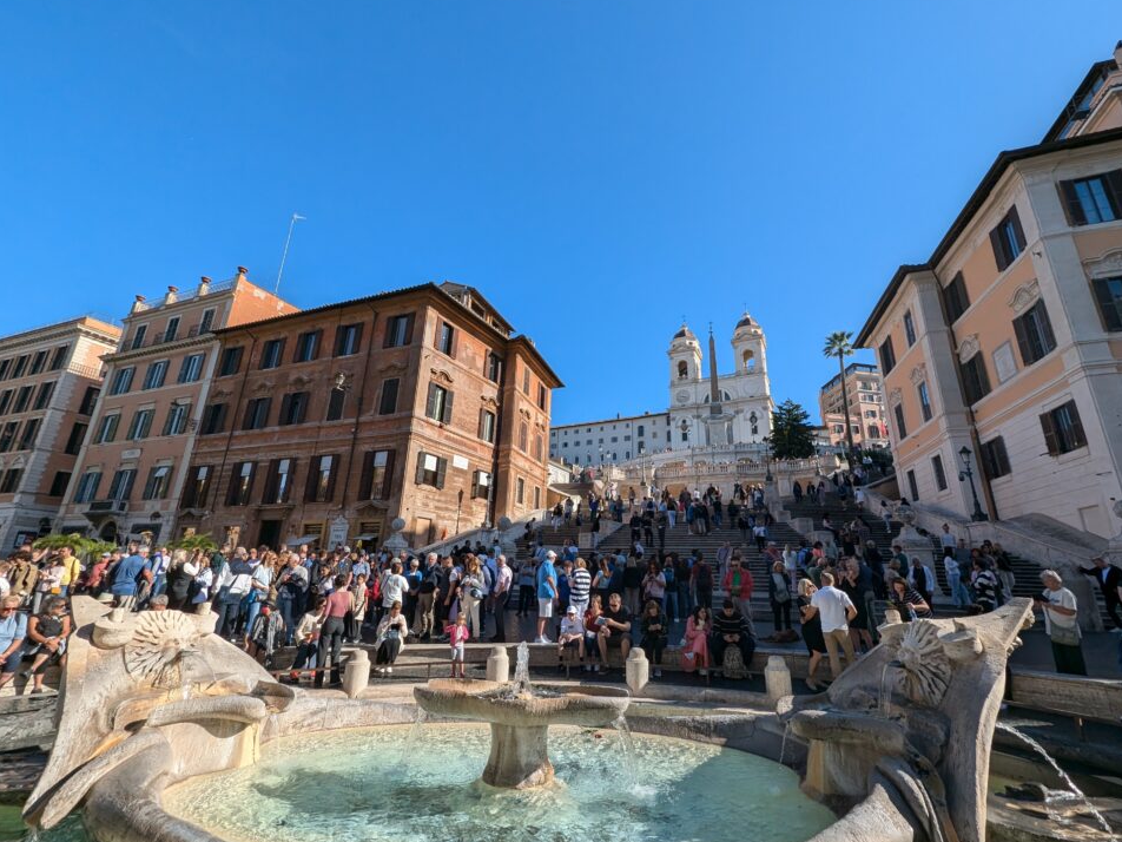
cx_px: 580
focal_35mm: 14
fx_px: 454
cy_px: 418
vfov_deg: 85.7
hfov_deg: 102.0
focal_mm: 1.95
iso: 48
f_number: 2.2
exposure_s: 1/1616
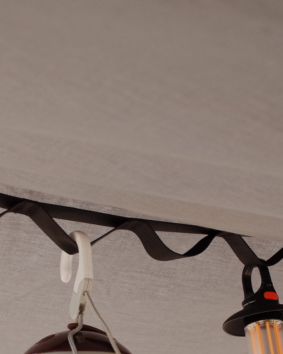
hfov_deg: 21.1
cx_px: 81
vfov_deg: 25.8
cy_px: 300
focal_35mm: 72
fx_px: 754
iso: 320
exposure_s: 1/350
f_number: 5.6
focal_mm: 18.3
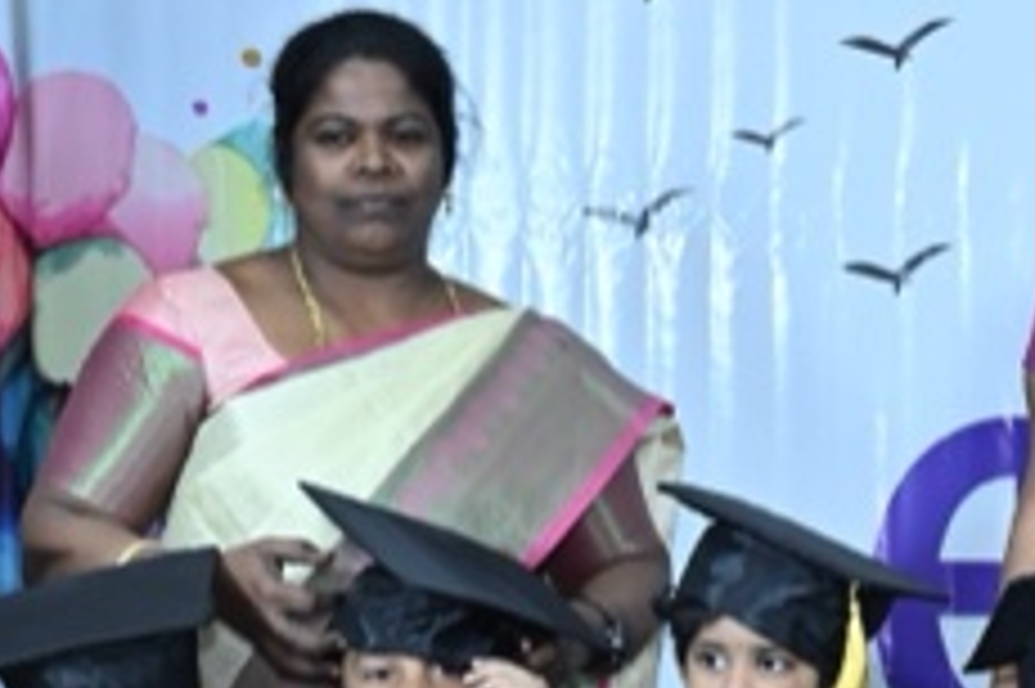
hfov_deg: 14.0
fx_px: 3993
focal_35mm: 139
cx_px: 1454
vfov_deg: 9.8
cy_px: 666
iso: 1250
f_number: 6.3
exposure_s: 1/160
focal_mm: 32
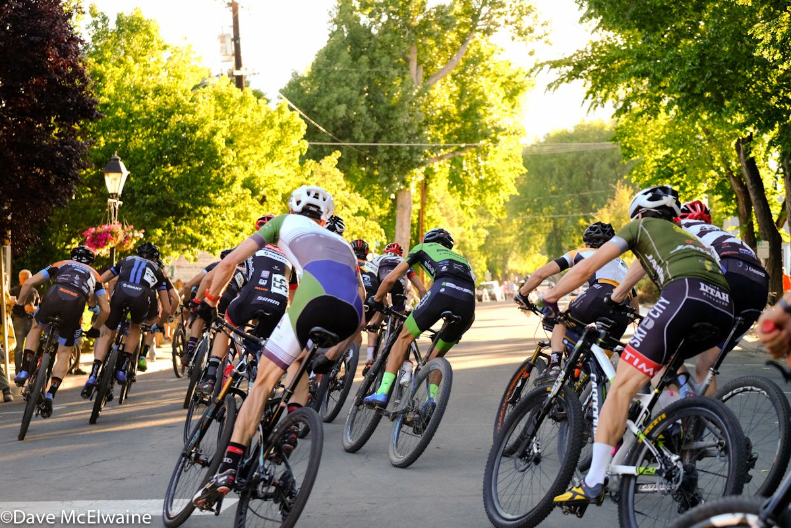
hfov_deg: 27.0
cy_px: 264
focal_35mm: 75
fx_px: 1649
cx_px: 396
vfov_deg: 18.2
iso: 1600
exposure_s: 1/1600
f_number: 2.8
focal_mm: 50
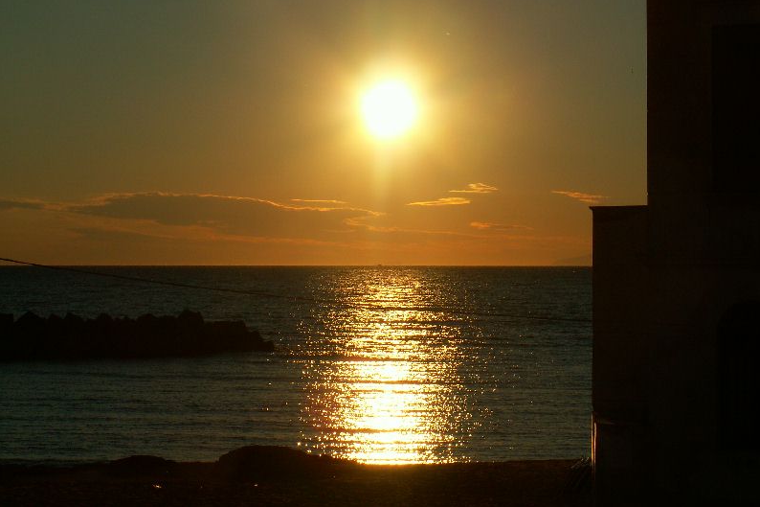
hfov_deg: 18.9
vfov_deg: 12.7
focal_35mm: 108
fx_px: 2279
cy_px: 223
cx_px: 381
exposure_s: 1/1000
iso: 50
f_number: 8
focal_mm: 16.89
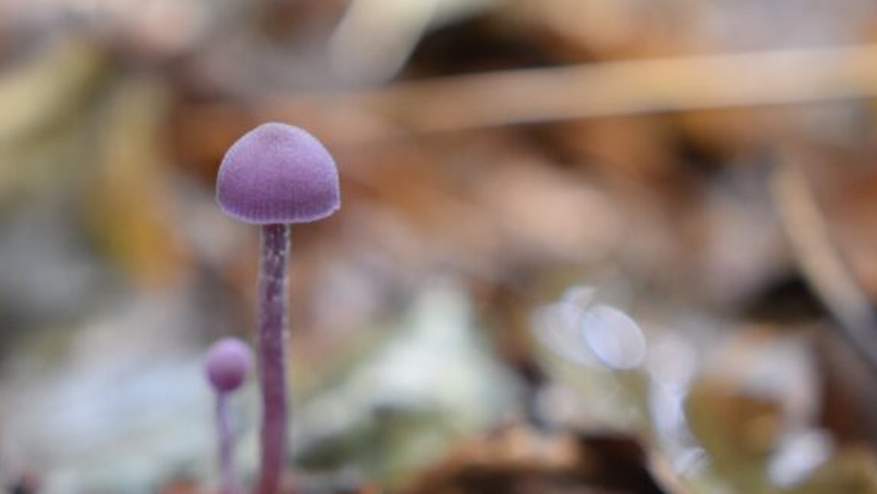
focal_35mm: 96
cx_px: 269
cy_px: 391
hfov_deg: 22.1
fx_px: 2232
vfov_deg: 12.6
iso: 1100
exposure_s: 1/60
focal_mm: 35
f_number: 1.8
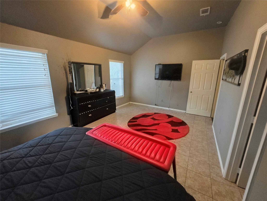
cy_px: 100
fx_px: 100
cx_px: 134
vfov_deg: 89.9
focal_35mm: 13
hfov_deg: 106.2
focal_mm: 2.2
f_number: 2.2
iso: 1600
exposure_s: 1/24
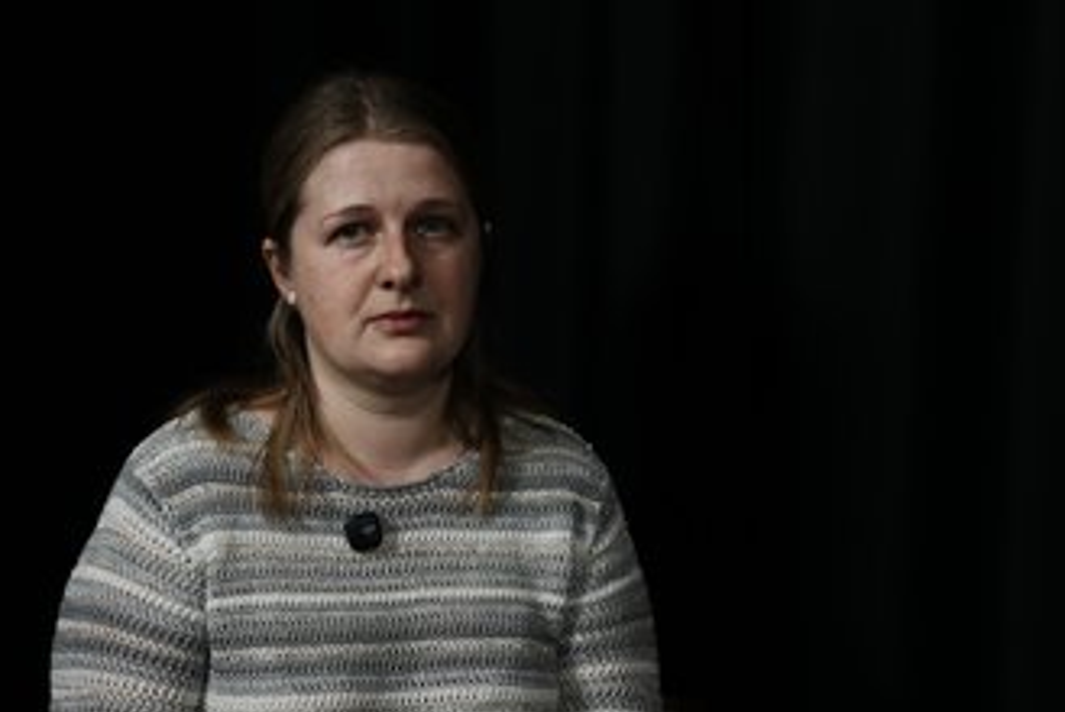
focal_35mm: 68
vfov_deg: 20.0
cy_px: 406
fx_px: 2013
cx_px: 453
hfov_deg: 29.6
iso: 125
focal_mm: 56
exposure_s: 1/50
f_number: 2.8
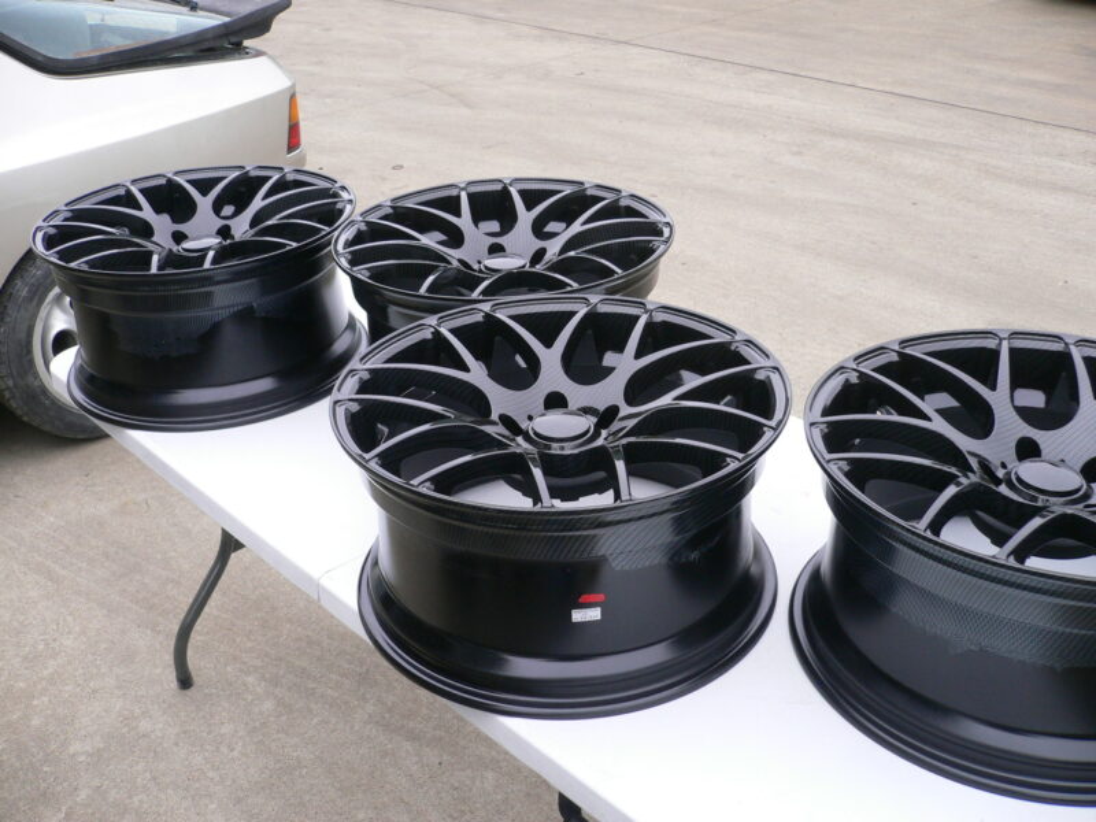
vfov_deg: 40.7
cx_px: 548
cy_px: 411
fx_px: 1108
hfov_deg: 52.6
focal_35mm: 35
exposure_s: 1/80
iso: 100
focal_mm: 5.8
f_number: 2.8
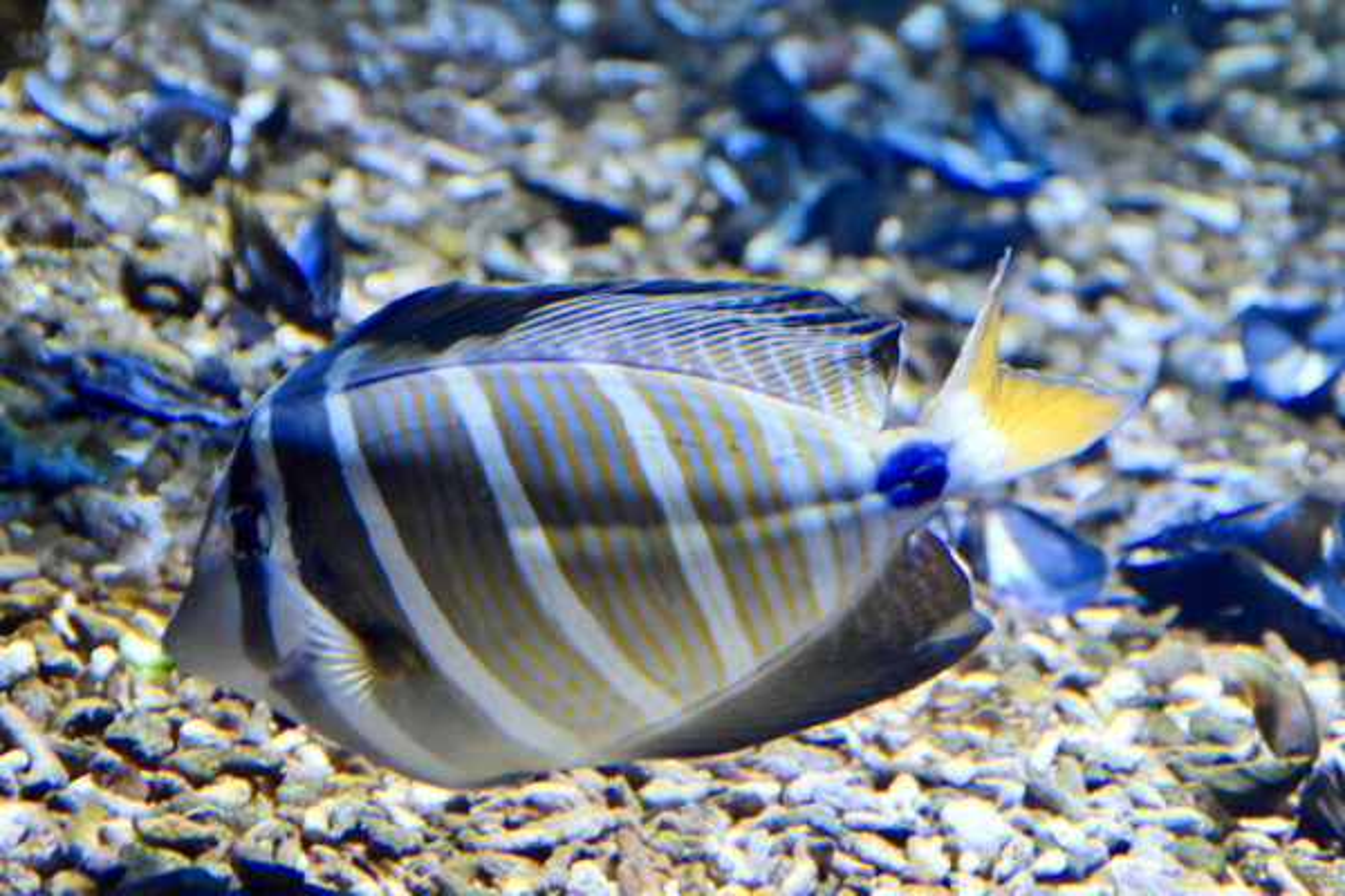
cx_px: 672
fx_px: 5155
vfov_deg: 9.9
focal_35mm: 138
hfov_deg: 14.9
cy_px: 448
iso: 1600
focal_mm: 92
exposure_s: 1/125
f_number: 5.6
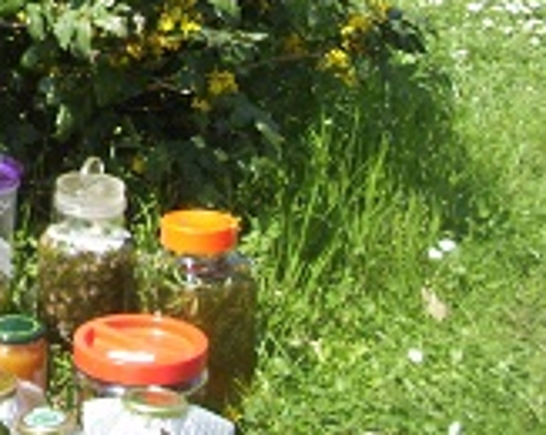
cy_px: -32
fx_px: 1646
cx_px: -134
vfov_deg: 14.7
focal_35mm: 102
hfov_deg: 17.8
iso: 80
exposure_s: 1/400
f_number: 2.9
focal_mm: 5.7
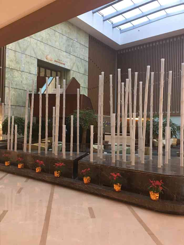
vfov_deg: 61.7
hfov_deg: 48.2
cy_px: 122
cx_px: 92
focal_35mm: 29
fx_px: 205
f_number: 2.2
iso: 100
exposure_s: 1/17
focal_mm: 4.15
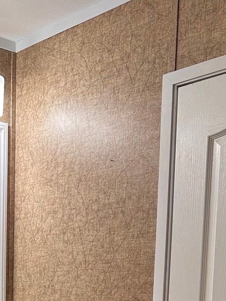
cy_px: 412
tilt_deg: -8.2
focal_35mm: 72
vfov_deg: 23.3
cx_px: -43
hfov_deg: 19.3
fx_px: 627
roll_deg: -0.6
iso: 160
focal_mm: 6.86
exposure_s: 1/120
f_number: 1.78
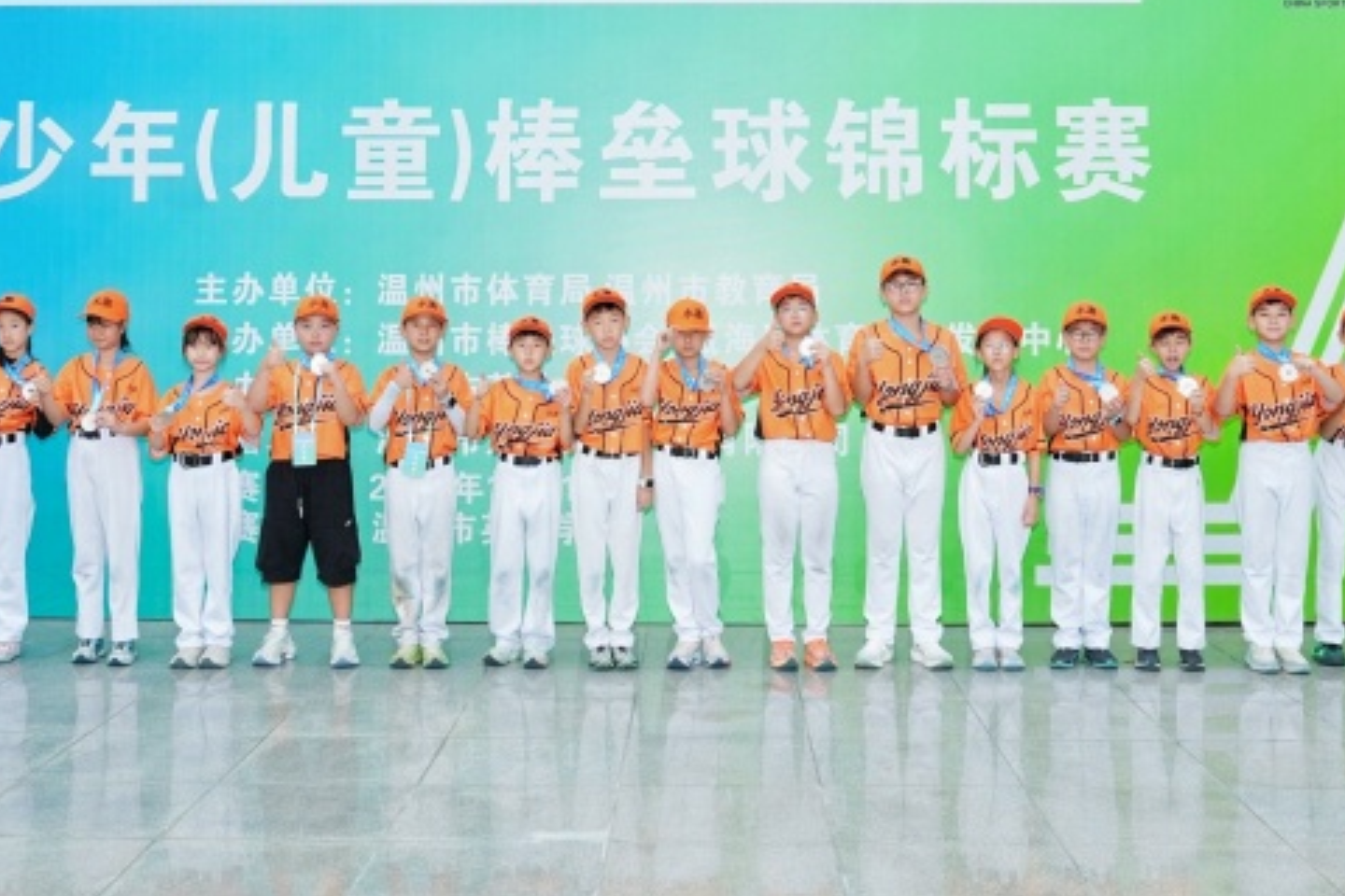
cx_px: 670
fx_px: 1868
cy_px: 259
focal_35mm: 50
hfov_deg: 39.6
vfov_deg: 26.7
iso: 320
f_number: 4
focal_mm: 30
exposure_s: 1/125
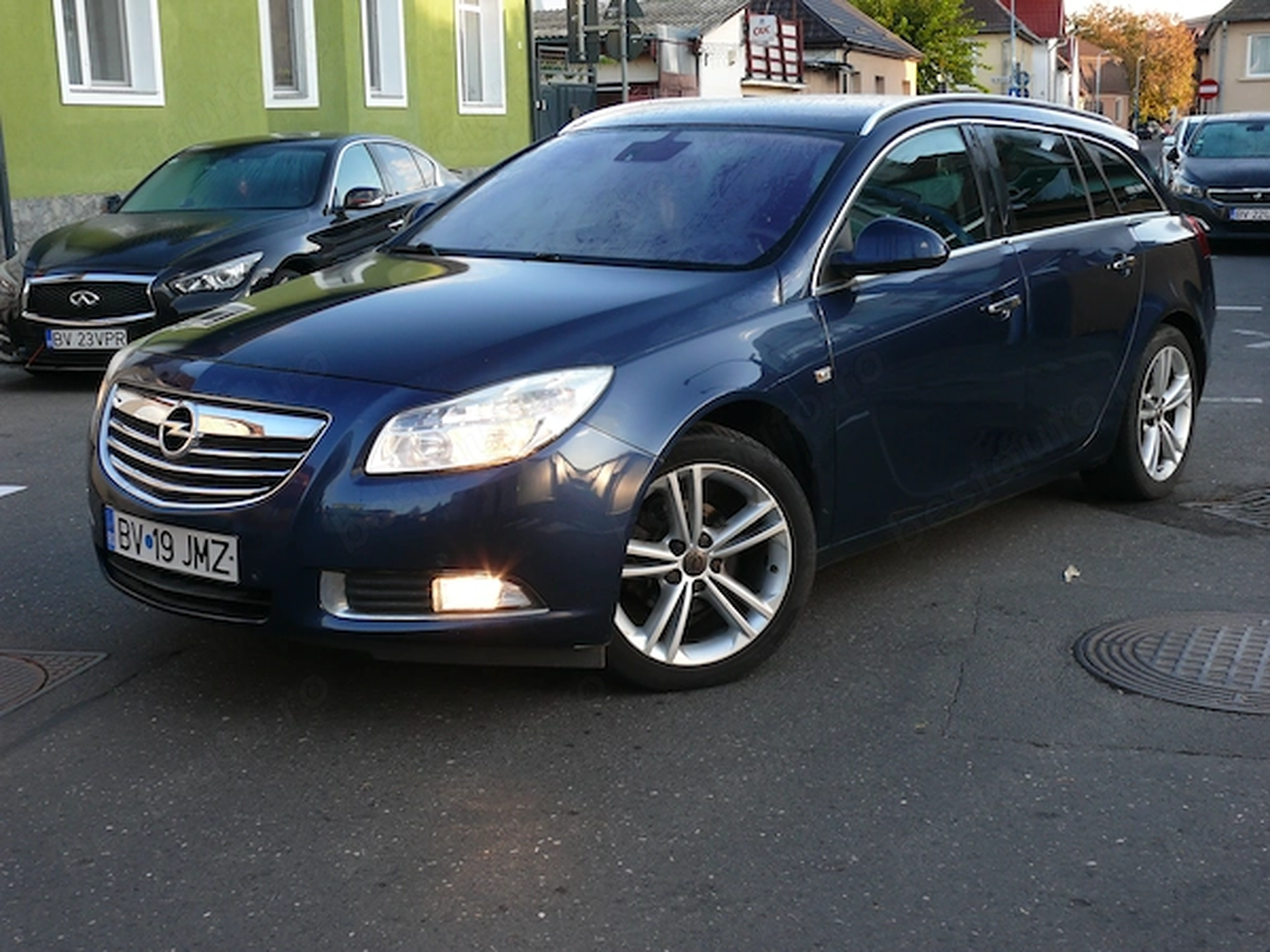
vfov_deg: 31.5
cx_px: 635
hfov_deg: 41.2
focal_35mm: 46
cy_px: 476
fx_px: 1688
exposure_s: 1/100
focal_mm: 9.8
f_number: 3.2
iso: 100
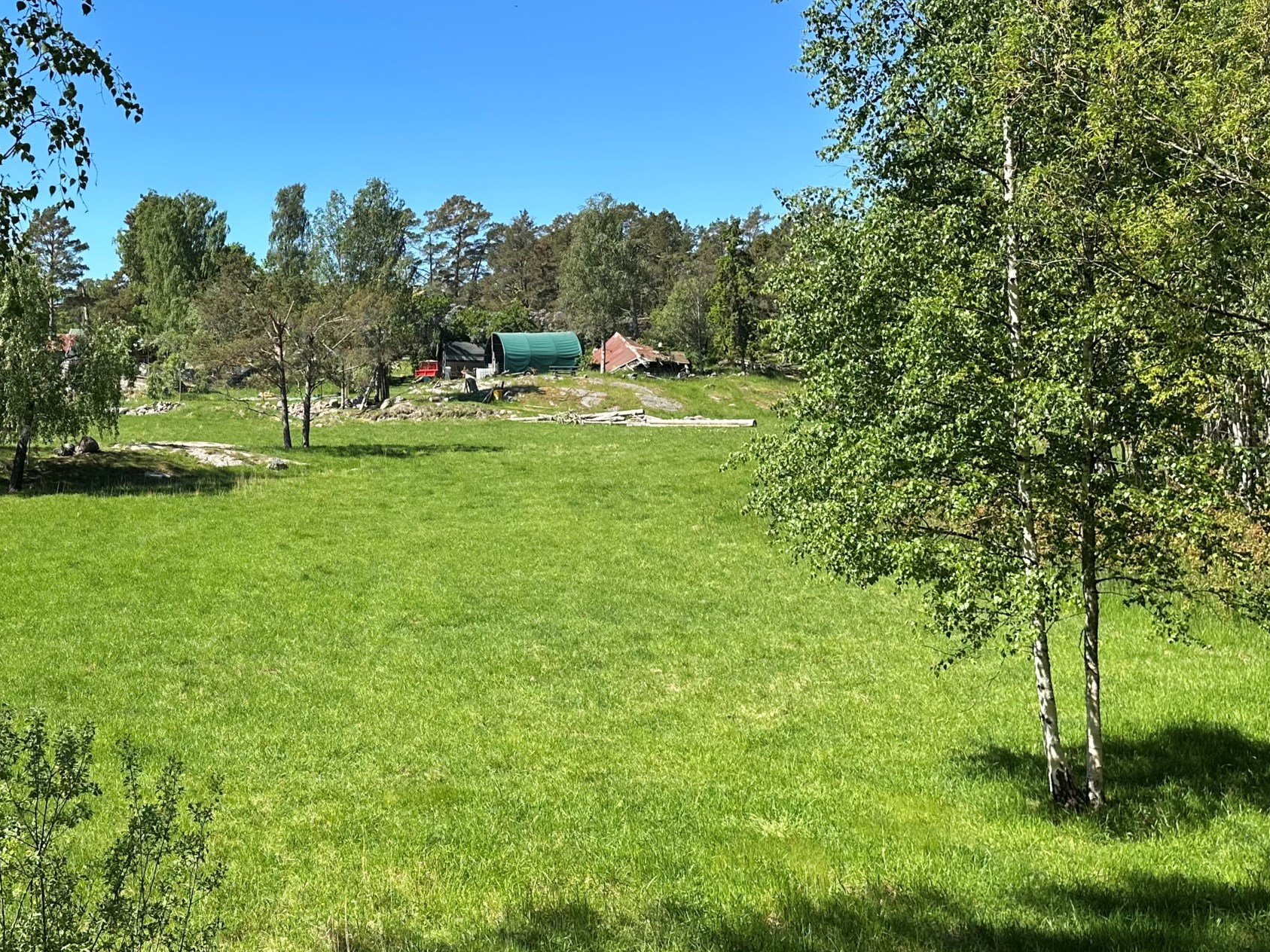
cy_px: 404
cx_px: 301
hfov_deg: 44.1
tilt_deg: -1.1
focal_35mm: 41
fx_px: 1504
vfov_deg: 35.1
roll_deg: +0.0
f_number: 1.78
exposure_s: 1/2660
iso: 80
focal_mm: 6.86
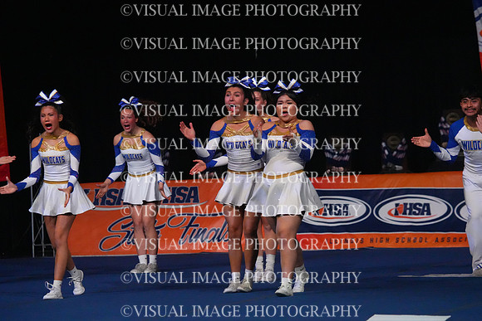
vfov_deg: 6.5
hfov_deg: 9.8
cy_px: 160
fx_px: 2812
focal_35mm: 210
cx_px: 241
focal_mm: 210
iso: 16000
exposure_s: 1/1250
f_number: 5.6
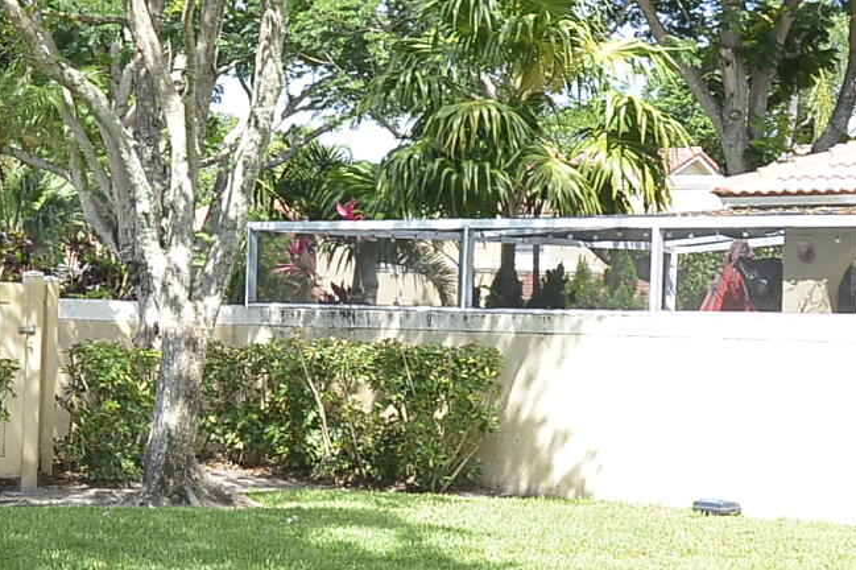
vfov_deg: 12.3
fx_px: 2638
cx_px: 243
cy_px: 359
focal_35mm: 111
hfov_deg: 18.3
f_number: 5.6
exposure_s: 1/320
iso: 250
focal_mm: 24
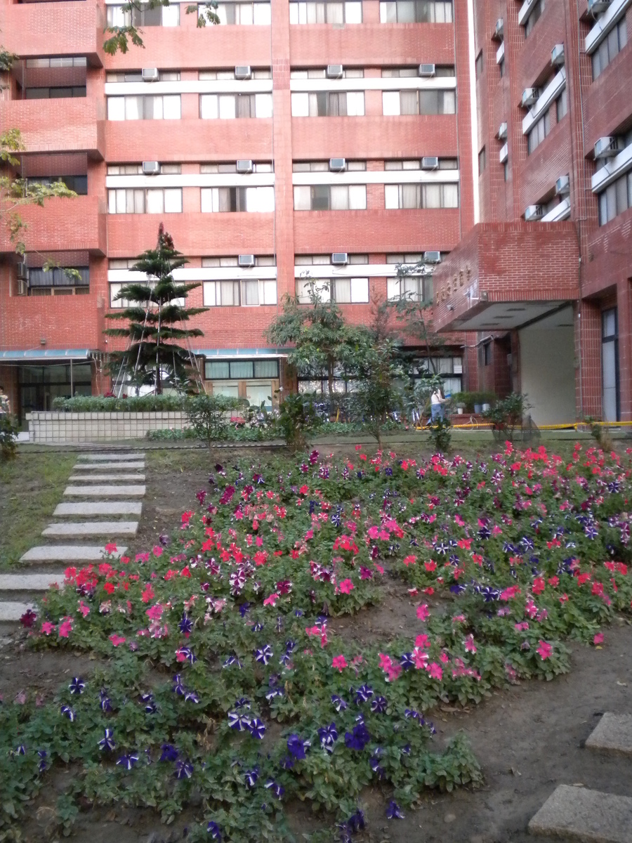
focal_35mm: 41
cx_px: 316
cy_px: 422
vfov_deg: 45.8
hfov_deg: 35.1
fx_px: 998
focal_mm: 7.4
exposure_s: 1/57.8
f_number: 3.5
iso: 400
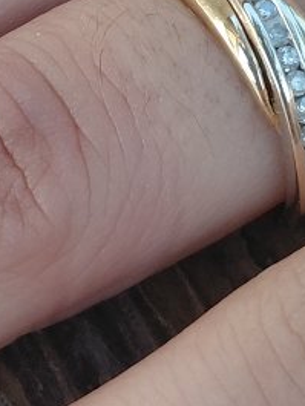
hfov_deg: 13.1
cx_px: 107
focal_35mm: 113
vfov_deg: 16.8
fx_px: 1326
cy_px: -44
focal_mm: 4.69
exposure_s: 1/241
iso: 50
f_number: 1.8
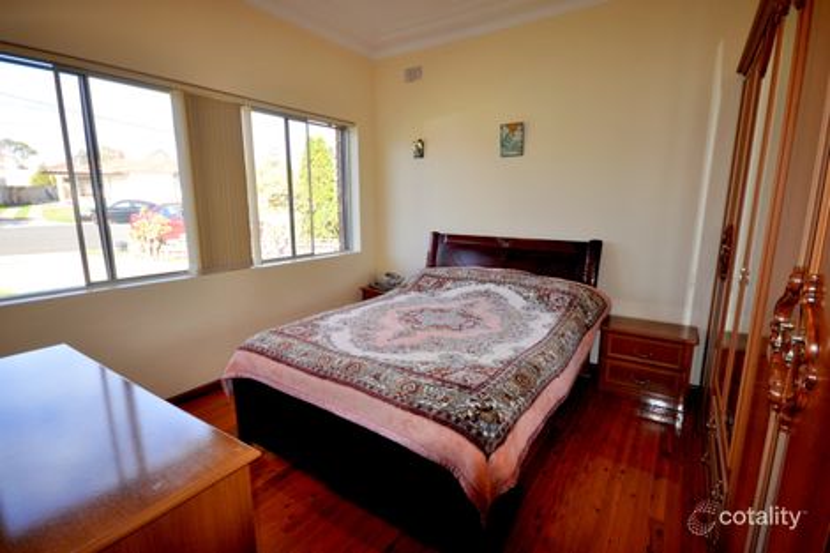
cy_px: 276
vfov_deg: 69.6
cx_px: 415
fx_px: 398
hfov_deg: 92.5
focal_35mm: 17
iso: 360
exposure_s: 1/200
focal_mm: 11.5
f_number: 4.2
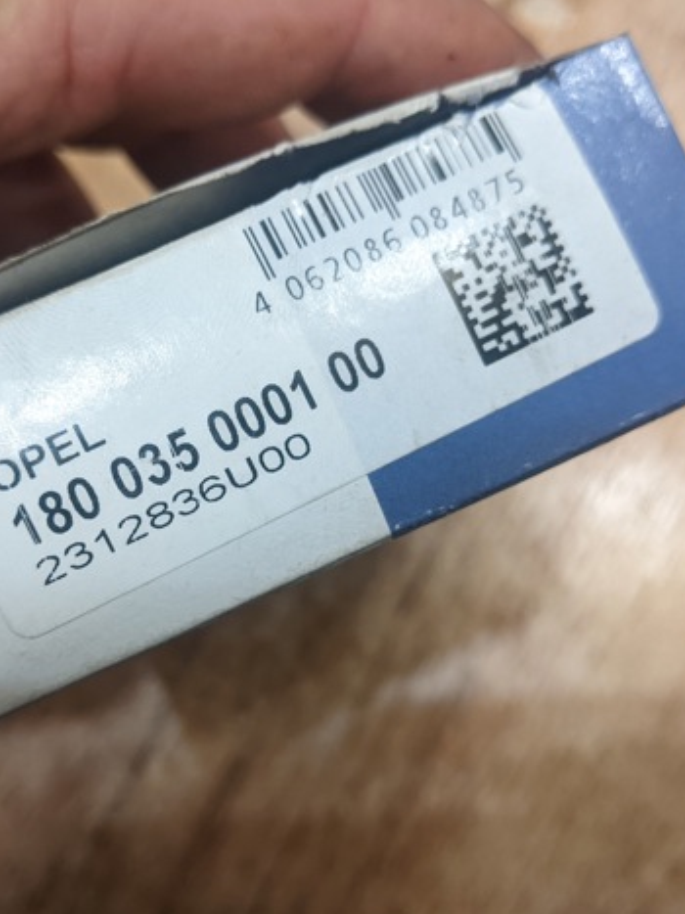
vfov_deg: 50.1
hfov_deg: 38.6
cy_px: 467
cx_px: 305
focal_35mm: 37
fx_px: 977
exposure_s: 1/33.3
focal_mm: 4.44
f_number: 1.8
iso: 388
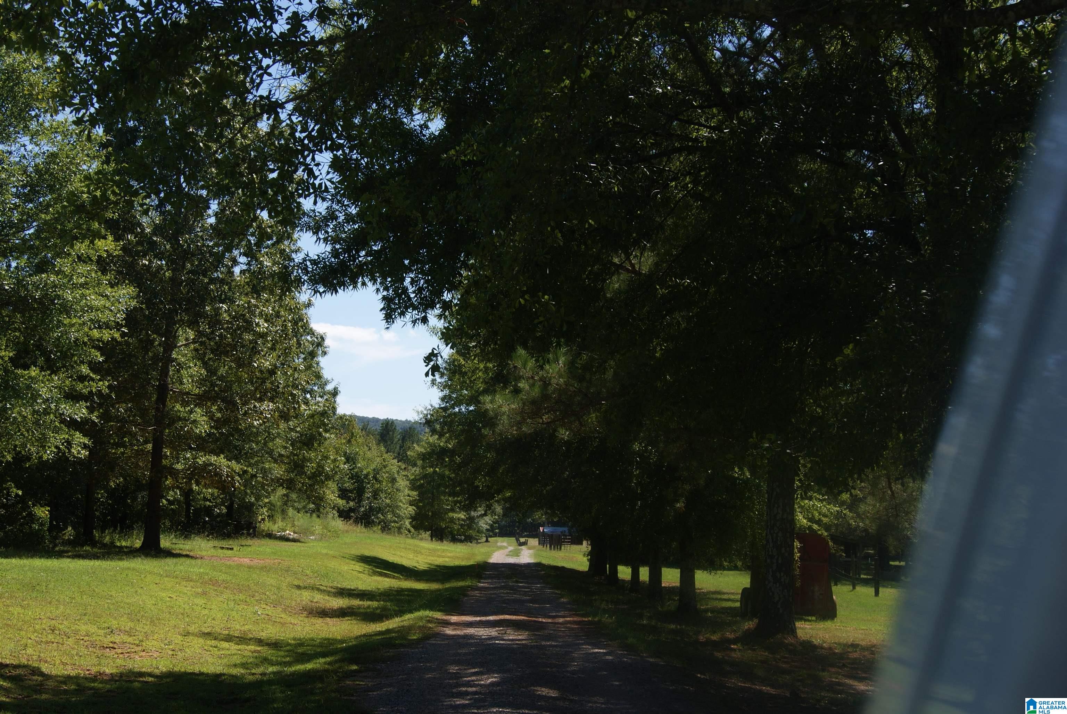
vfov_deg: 29.9
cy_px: 357
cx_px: 534
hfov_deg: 43.6
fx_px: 1335
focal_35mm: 45
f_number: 8
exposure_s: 1/250
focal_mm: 30
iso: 100
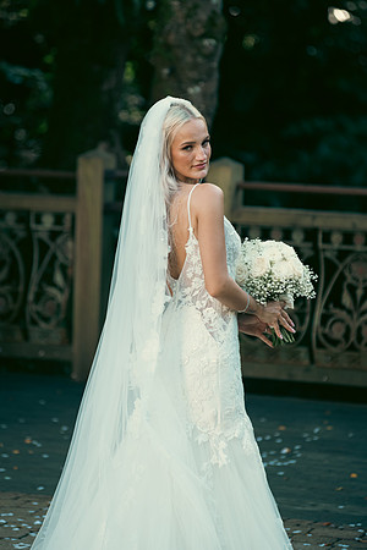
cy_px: 275
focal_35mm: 200
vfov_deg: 10.3
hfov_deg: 6.9
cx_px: 184
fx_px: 3058
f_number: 3.5
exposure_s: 1/200
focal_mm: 200
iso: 160
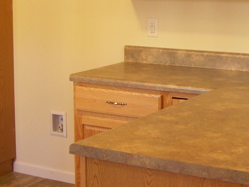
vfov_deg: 16.9
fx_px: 619
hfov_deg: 22.7
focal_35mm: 86
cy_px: 21
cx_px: 164
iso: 64
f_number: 2.8
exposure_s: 1/8
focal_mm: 6.3
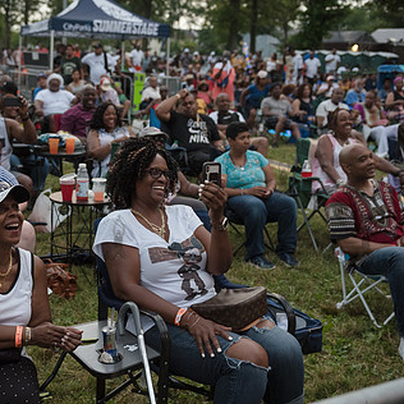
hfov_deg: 31.8
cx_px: 118
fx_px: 700
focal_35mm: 53
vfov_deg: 32.1
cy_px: 237
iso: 2000
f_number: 3.2
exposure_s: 1/400
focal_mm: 34
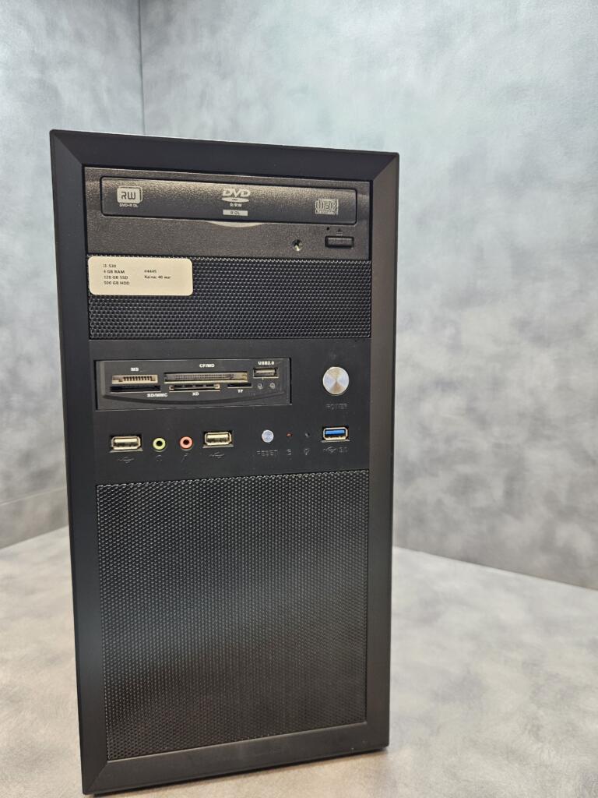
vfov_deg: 73.9
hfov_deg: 58.9
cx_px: 299
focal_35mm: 23
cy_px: 399
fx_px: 530
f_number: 1.8
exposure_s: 1/100
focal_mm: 5.4
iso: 320
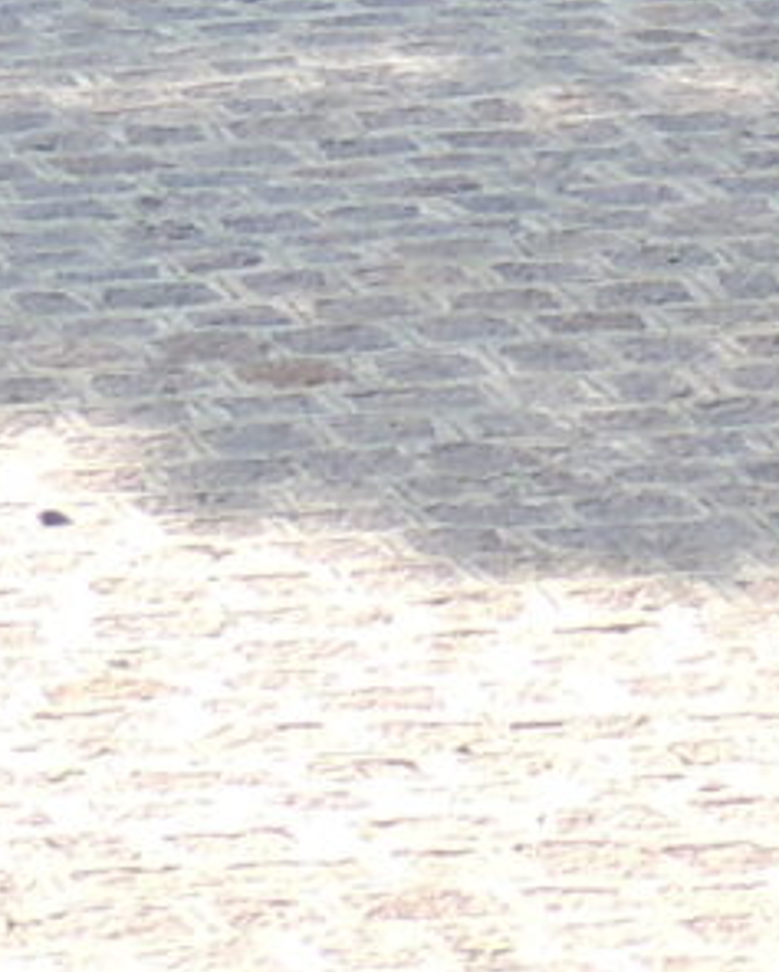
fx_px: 8497
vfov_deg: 6.1
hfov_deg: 4.9
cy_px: -1914
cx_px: 2666
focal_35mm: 295
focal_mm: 6.2
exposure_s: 1/400
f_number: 3.3
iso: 100
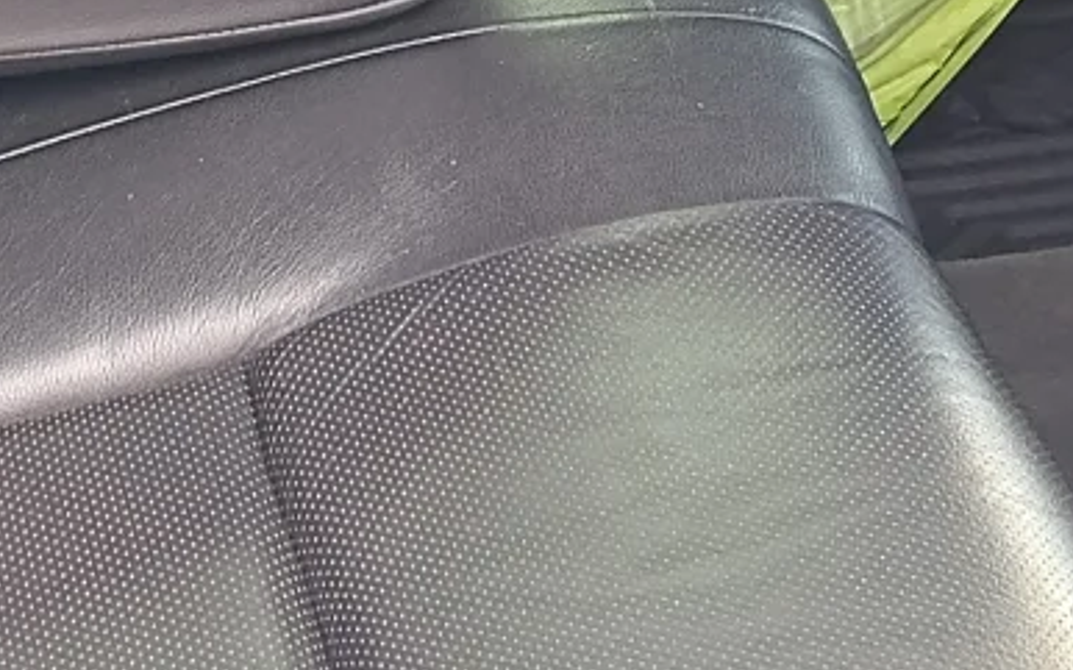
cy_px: 36
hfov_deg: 13.6
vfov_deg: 8.5
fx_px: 4473
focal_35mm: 153
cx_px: 214
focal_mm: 4.22
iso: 80
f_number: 1.8
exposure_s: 1/50
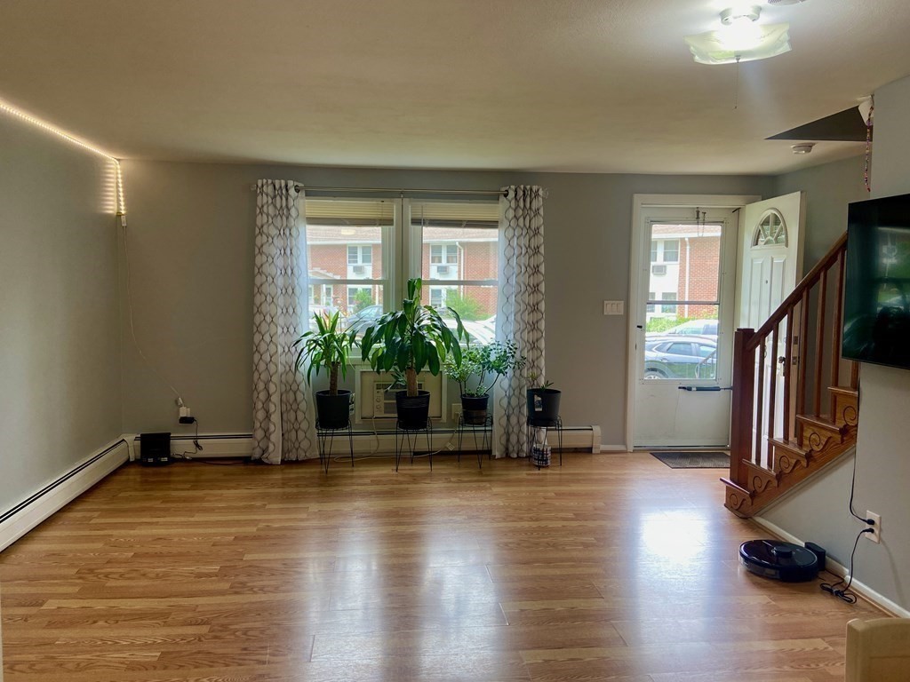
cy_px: 341
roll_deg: -0.2
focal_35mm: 26
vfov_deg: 53.1
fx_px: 683
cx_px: 455
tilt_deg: -4.6
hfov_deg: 67.3
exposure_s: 1/112
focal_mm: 4.25
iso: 80
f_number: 1.8
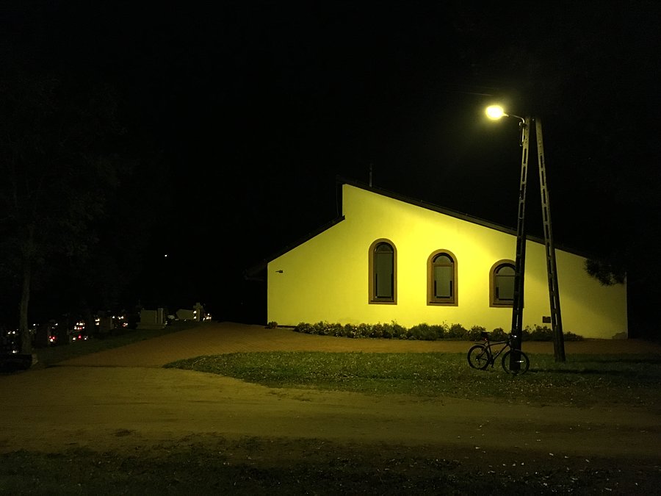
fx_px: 554
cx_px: 330
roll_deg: -0.1
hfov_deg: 61.7
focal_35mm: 29
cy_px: 248
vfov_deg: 48.2
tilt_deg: +2.1
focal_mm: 4.15
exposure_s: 1/17
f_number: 2.2
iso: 800
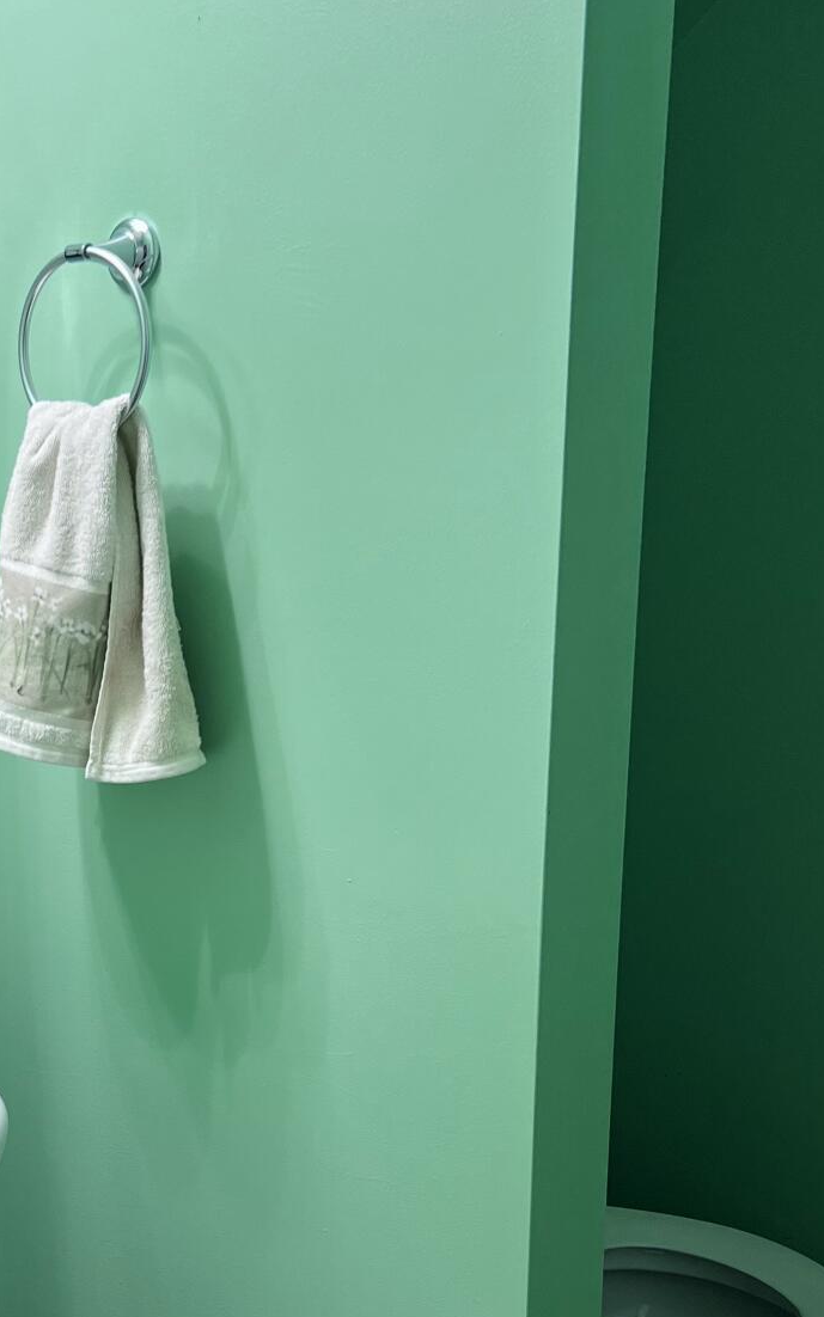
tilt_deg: -16.2
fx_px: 1796
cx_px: 31
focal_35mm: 50
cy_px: 924
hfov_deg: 24.8
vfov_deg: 39.6
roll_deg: +2.5
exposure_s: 1/120
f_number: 1.5
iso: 125
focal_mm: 5.7
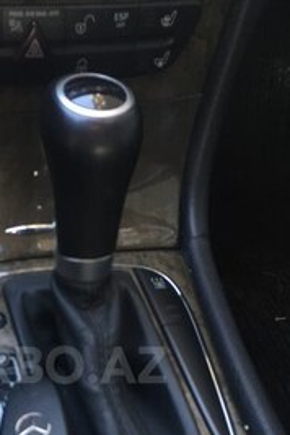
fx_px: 677
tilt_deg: -52.9
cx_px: 41
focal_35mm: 56
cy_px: 365
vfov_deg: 34.3
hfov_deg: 23.7
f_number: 2.2
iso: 80
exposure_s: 1/33
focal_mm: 4.15
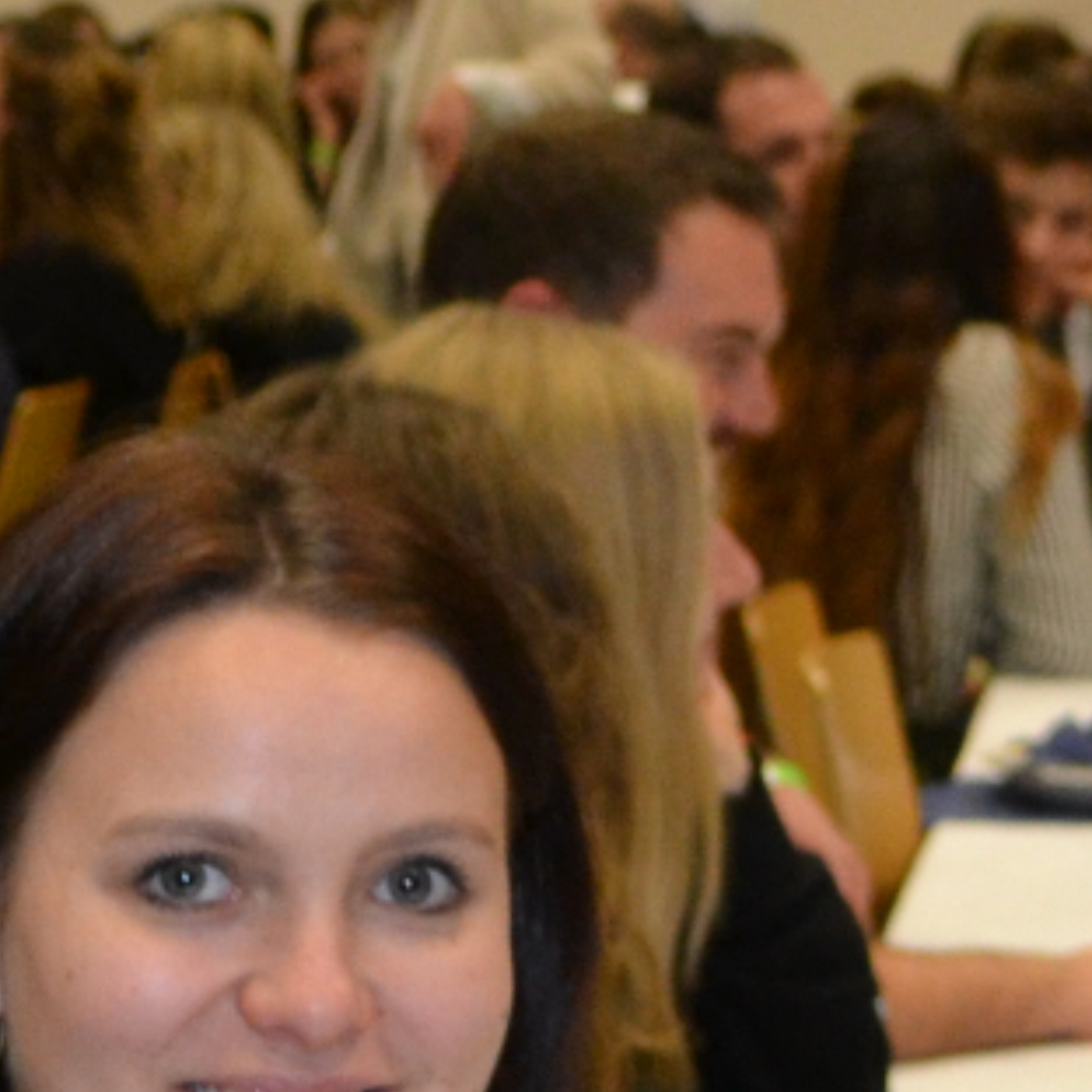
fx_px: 6567
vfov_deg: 9.4
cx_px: 1736
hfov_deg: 9.2
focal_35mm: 184
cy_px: 1269
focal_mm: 22
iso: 1000
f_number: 3.8
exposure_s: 1/60
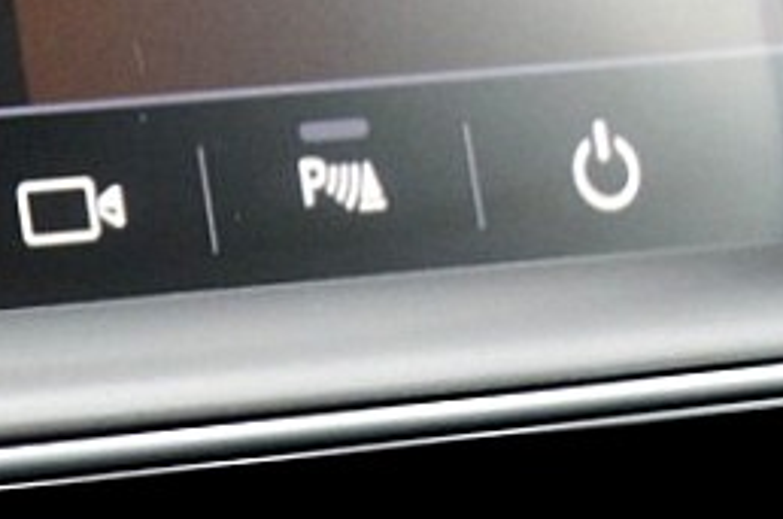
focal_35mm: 255
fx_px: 5539
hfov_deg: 7.6
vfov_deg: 5.3
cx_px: -998
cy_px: -364
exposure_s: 1/60
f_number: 6.3
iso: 800
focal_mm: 27
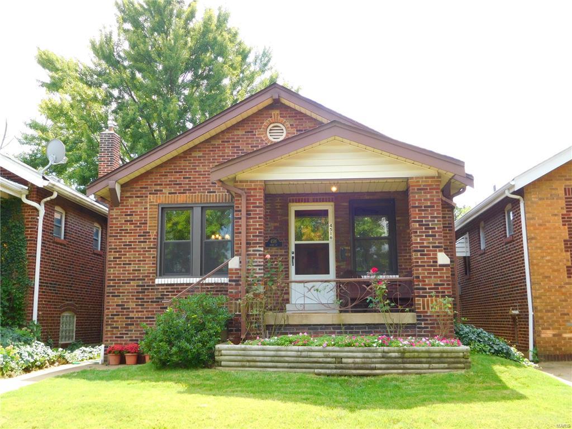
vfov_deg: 40.7
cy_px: 214
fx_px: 578
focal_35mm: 35
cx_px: 286
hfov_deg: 52.6
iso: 125
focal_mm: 6.2
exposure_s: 1/250
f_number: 3.8
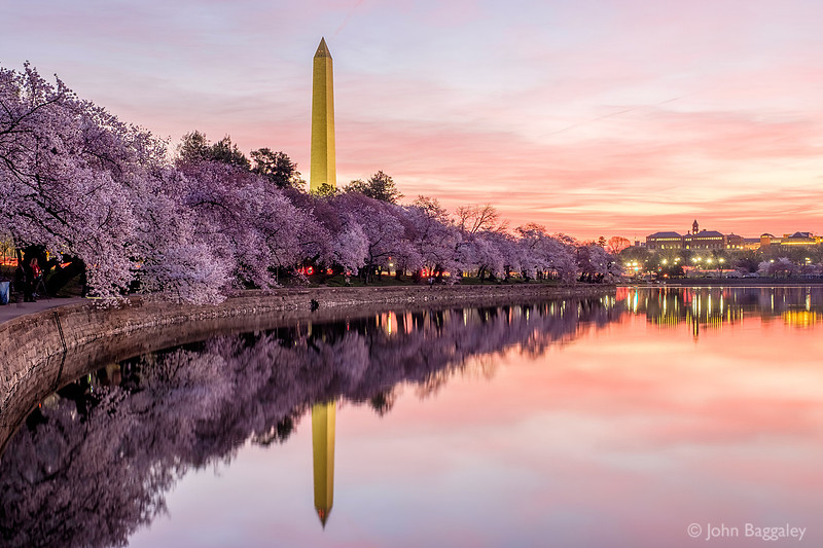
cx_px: 412
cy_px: 274
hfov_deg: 41.1
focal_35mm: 48
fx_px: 1097
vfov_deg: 28.1
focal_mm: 32.1
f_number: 8
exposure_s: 1/1.25
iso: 200
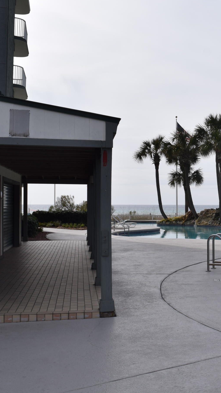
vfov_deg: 43.7
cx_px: 234
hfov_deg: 24.0
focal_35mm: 47
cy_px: 205
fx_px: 490
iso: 200
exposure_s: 1/500
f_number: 11
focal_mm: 18
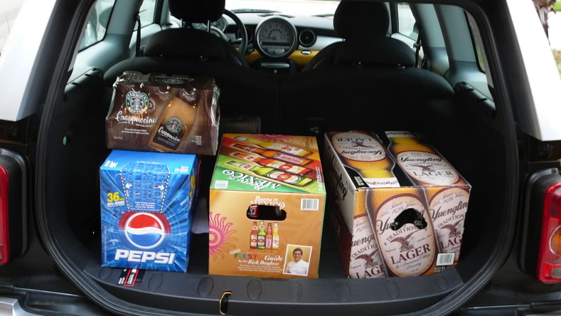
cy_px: 180
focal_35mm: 42
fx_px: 625
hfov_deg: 48.4
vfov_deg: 28.3
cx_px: 278
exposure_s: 1/4
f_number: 3
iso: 80
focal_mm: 5.6
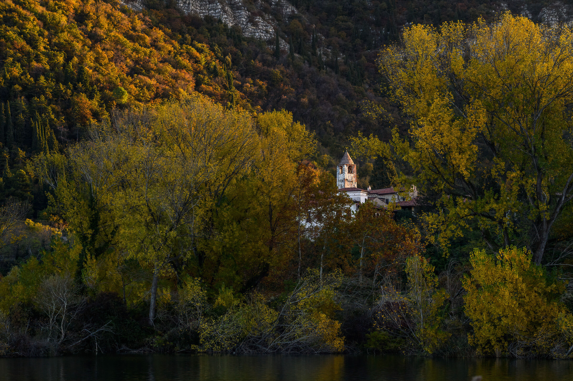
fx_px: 1511
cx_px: 286
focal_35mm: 95
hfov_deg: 21.5
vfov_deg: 14.4
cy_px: 190
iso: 500
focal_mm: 95
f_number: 7.1
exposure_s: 1/250
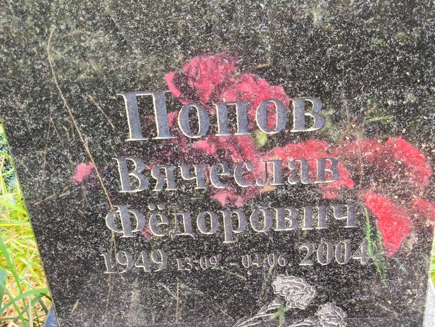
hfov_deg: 38.2
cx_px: 218
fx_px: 629
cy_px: 164
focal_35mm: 50
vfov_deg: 29.1
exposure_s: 1/129
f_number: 1.7
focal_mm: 4.71
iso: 50
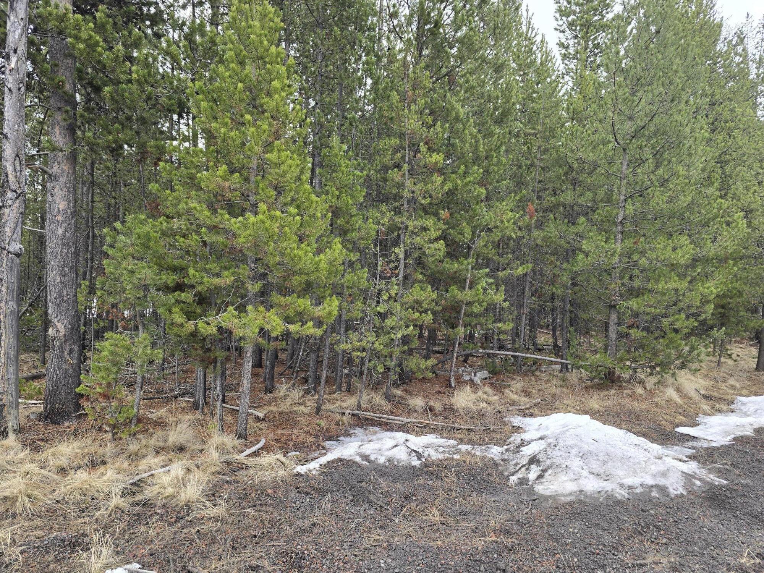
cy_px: 286
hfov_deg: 73.9
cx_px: 382
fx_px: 508
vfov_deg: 58.9
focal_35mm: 23
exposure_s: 1/180
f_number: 1.7
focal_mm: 6.3
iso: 20
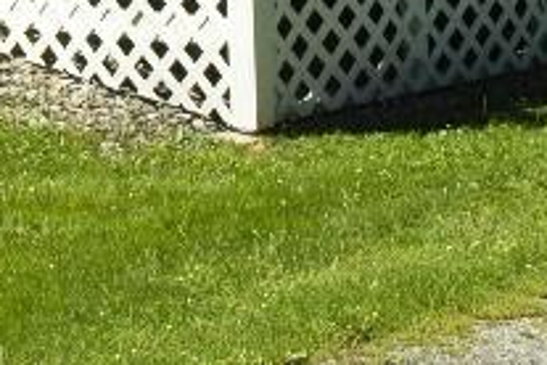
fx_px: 2704
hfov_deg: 11.4
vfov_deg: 7.2
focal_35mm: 178
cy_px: -522
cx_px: -18
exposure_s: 1/250
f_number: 14
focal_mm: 24
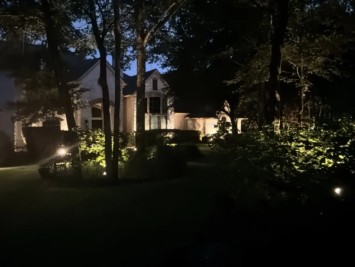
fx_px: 287
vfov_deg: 49.7
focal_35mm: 28
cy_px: 134
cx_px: 178
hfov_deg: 63.4
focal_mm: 3
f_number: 1.8
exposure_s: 1/15
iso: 1600
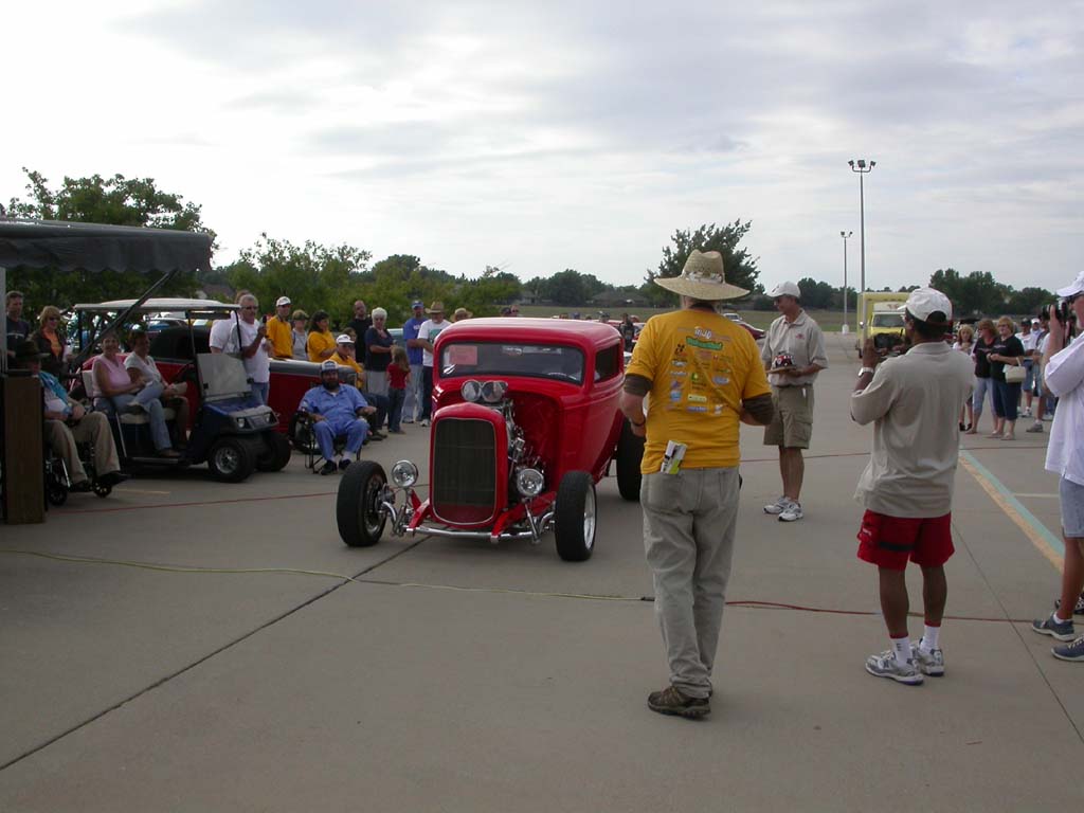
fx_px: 1190
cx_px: 542
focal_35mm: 38
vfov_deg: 37.7
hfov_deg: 49.0
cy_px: 406
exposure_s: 1/328
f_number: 6.7
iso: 100
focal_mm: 7.85
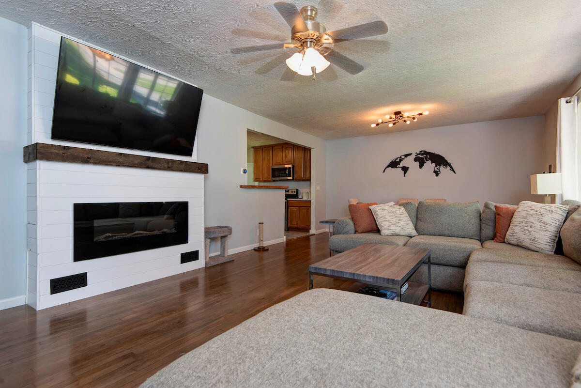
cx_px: 290
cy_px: 194
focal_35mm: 17
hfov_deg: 93.3
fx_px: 274
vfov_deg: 70.5
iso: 400
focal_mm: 17
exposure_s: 1/15
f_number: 6.7
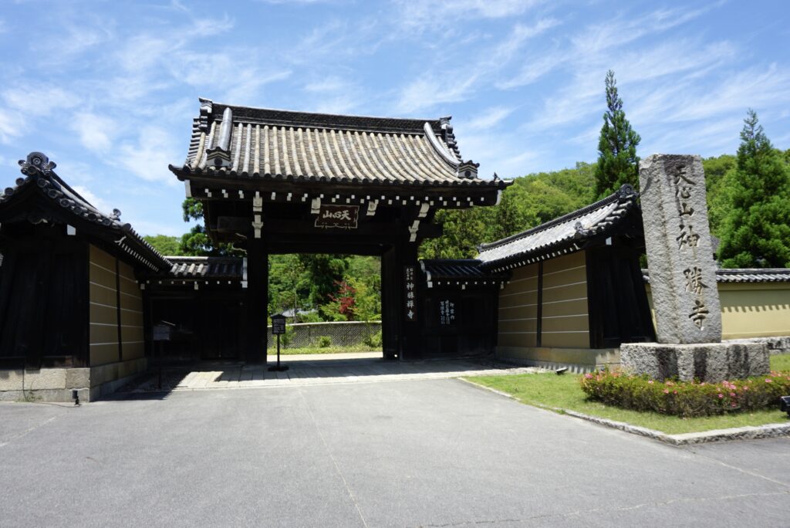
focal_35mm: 24
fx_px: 527
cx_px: 395
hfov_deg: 73.7
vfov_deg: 53.2
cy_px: 264
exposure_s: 1/125
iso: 100
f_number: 11
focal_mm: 16
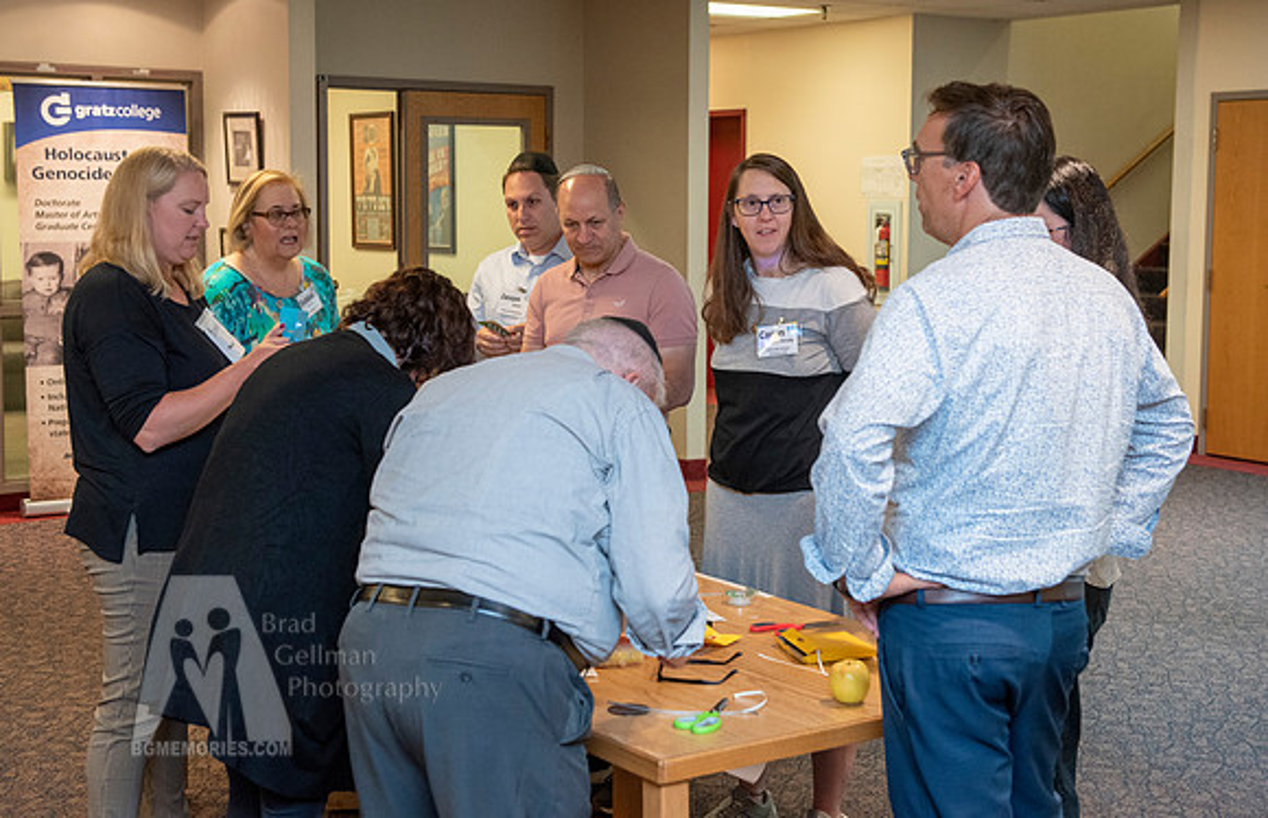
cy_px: 350
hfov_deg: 37.4
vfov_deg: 24.6
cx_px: 643
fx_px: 1870
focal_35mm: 54
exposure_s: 1/100
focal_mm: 48
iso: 2000
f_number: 4
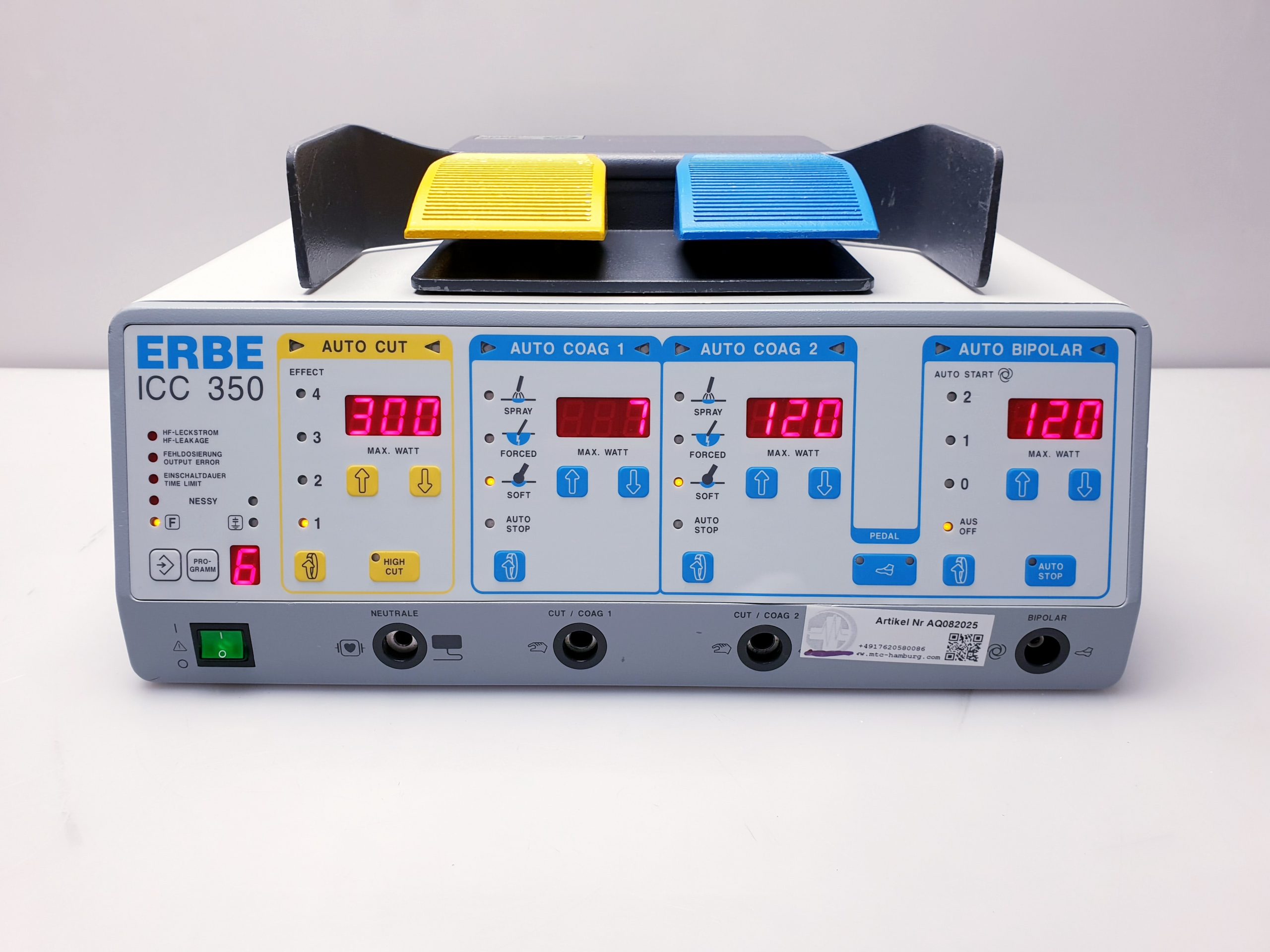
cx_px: 635
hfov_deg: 67.3
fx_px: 954
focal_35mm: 26
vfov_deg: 53.1
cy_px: 476
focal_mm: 4.3
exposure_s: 1/100
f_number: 2.4
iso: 64
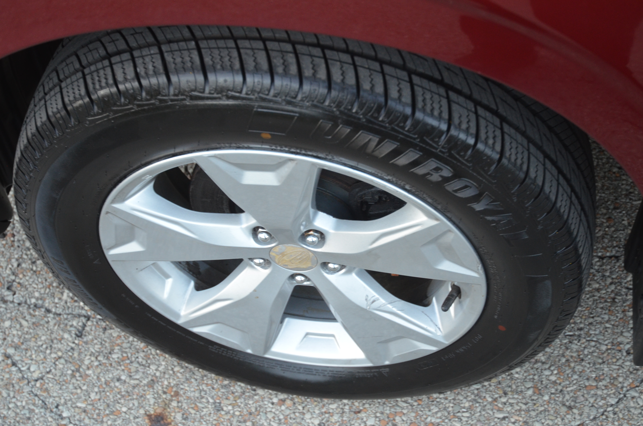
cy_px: 213
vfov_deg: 22.5
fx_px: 1069
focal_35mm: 60
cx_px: 322
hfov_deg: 33.5
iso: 800
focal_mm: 40
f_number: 4.2
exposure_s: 1/50
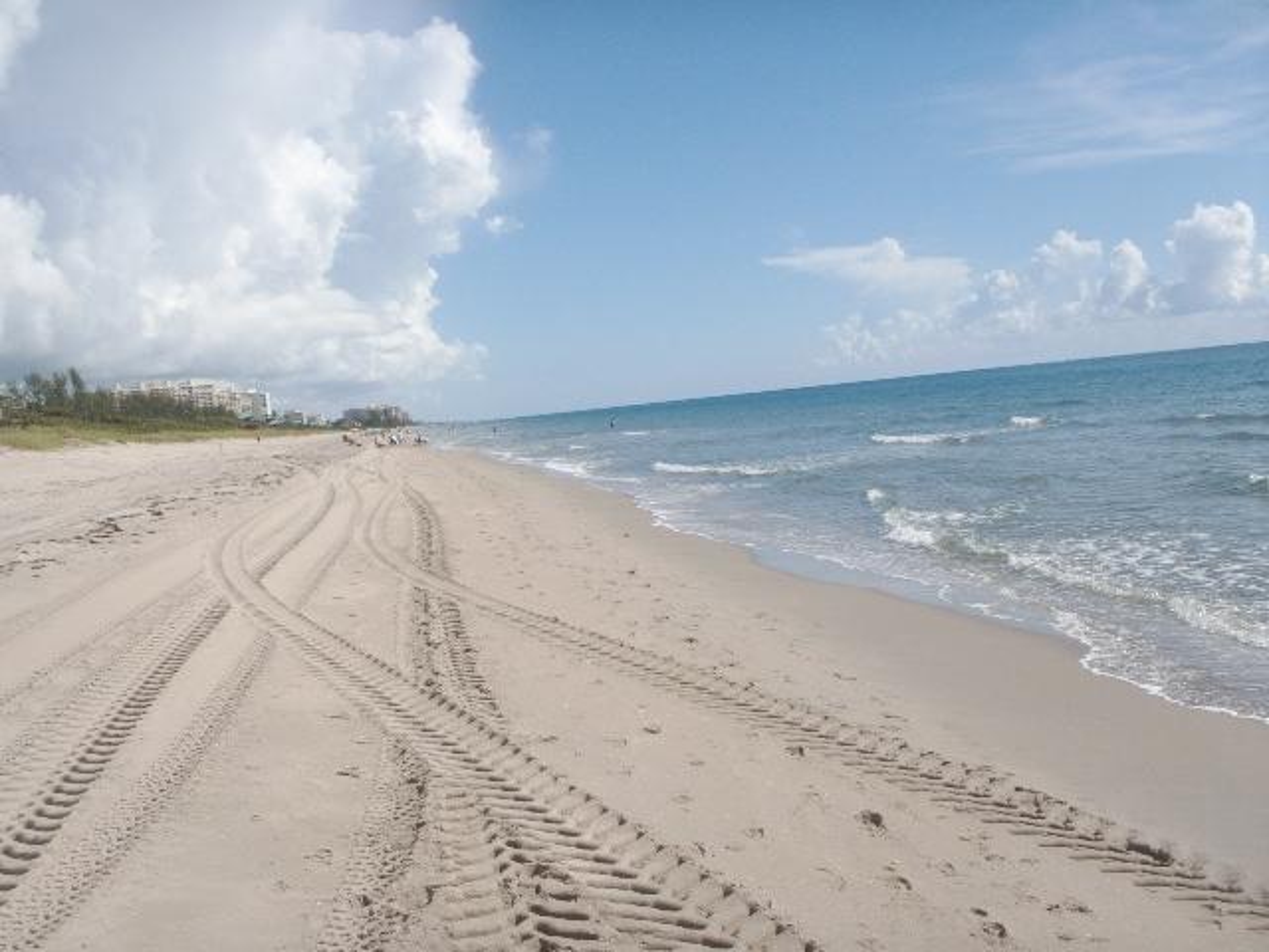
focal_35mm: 37
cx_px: 634
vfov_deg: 38.7
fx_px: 1356
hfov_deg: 50.1
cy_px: 476
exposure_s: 1/400
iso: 50
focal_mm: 7.7
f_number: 7.1
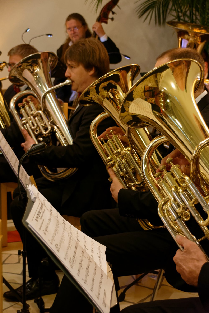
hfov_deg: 20.6
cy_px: 156
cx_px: 104
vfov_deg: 30.5
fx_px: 575
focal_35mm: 66
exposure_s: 1/60
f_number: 4.5
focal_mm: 44
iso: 4500
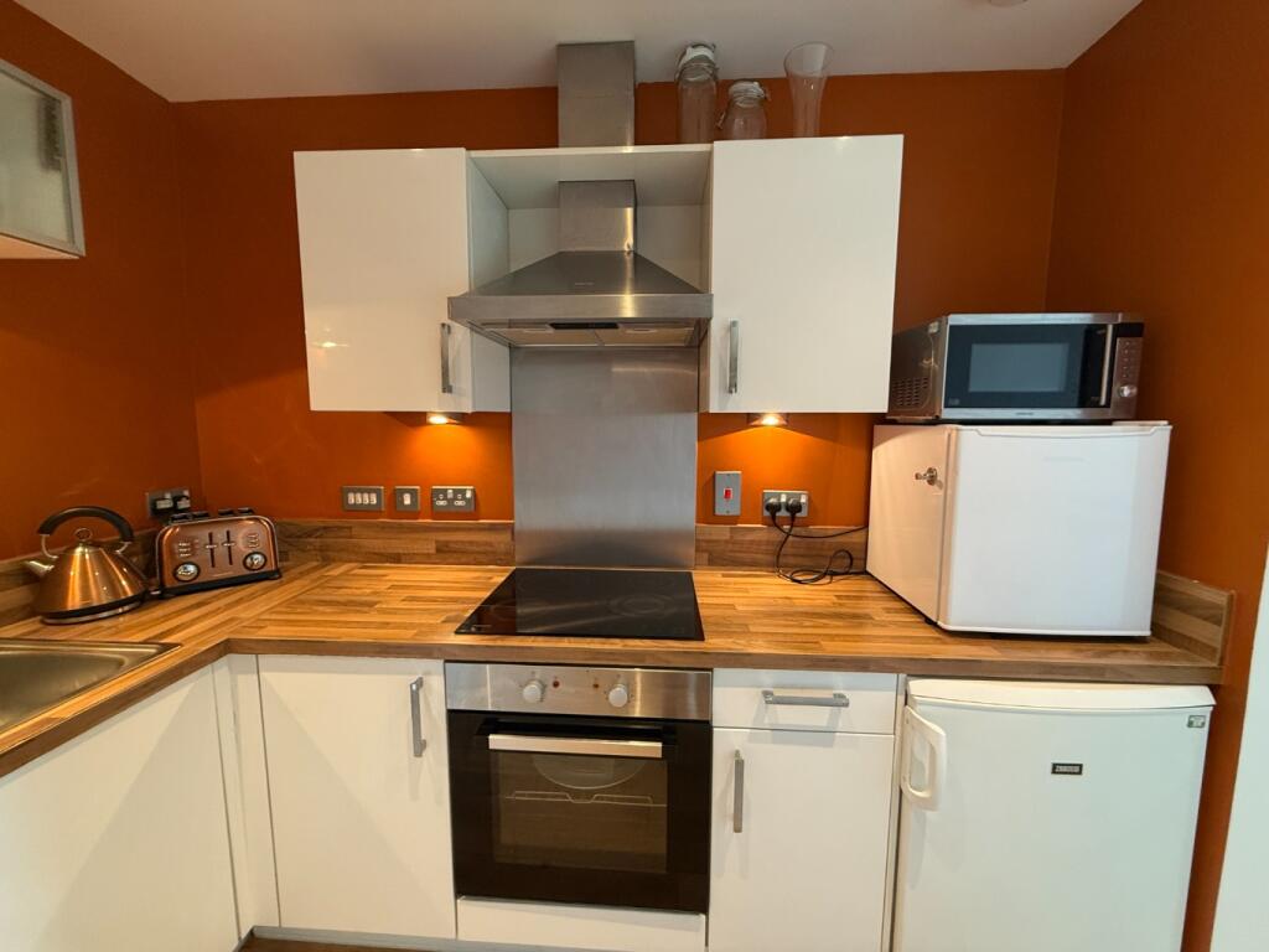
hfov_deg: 102.1
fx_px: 513
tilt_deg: -5.1
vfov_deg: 85.7
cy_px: 476
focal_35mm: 14
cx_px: 634
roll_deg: -0.4
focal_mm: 2.22
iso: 250
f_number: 2.2
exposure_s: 1/50
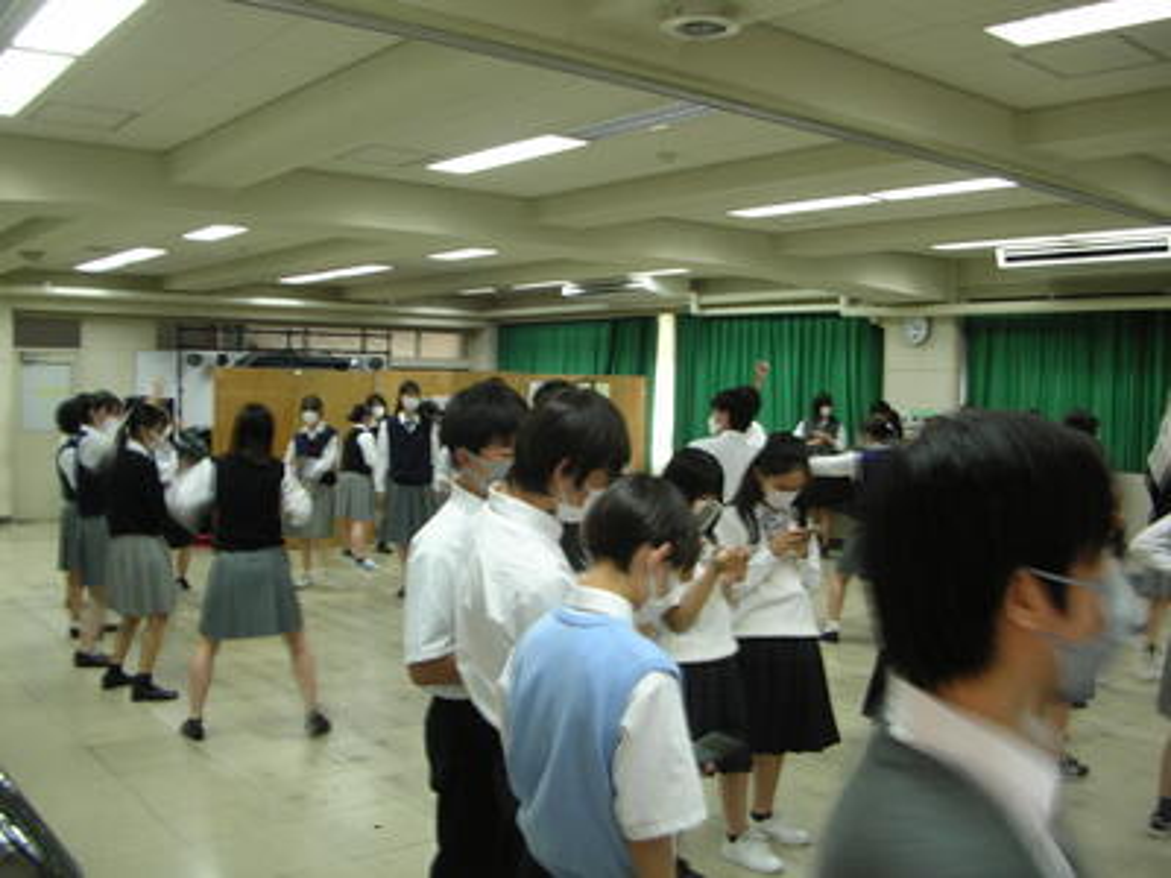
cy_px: 439
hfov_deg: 52.6
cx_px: 586
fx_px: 1184
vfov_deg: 40.7
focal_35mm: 35
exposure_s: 1/6
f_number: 2.8
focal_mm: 5.8
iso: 54
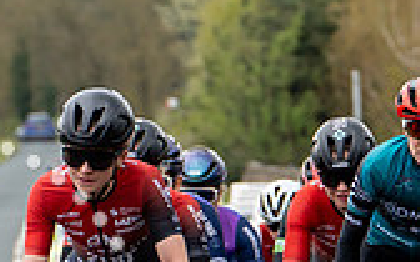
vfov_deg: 2.1
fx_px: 7108
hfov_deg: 3.4
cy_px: 30
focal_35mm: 621
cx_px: 683
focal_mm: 116
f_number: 4
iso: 200
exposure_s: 1/640
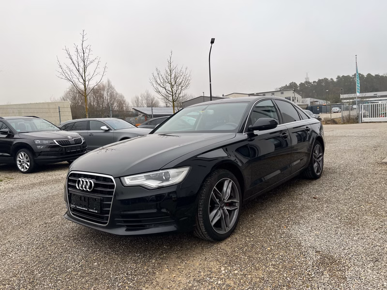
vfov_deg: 53.1
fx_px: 291
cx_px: 194
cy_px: 145
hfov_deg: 67.3
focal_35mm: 26
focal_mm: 5.7
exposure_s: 1/310
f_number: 1.5
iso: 50
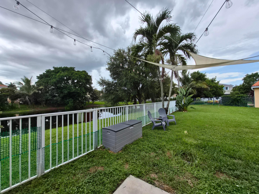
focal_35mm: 13
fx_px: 97
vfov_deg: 89.9
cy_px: 97
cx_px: 130
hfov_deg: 106.2
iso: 25
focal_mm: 1.7
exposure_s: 1/840
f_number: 2.2
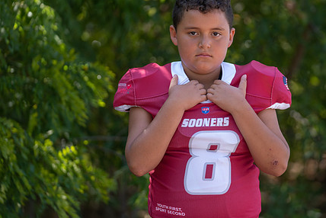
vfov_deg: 8.4
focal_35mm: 164
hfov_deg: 12.5
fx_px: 1486
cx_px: 202
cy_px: 92
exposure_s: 1/320
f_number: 2.8
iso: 80
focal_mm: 121
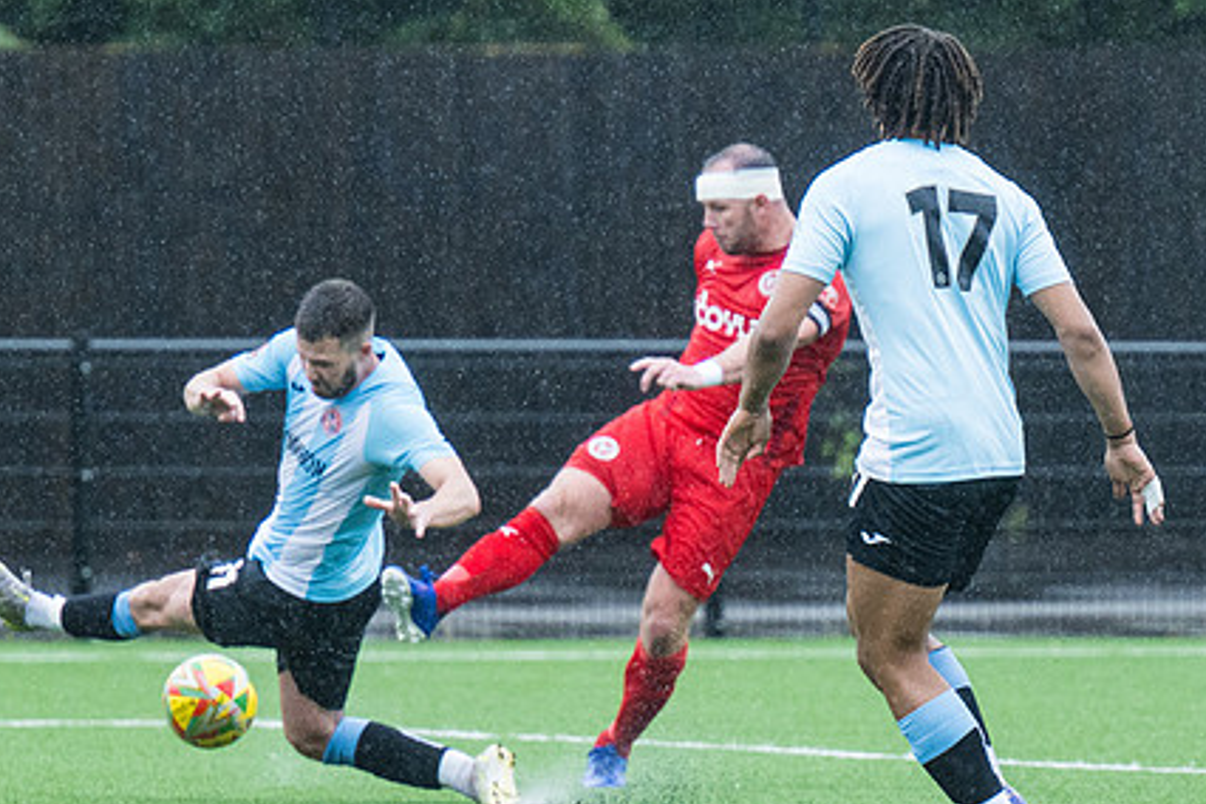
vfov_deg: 2.4
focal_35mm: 563
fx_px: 18859
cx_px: 678
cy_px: 242
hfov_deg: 3.7
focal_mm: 200
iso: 1000
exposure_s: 1/1600
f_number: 4
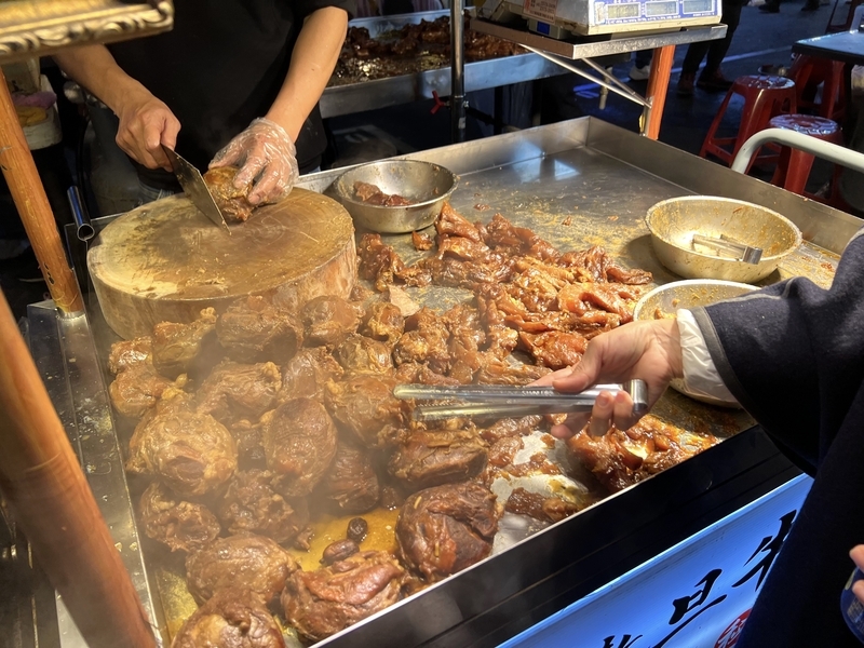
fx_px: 649
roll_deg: +2.8
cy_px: 324
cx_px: 432
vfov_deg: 53.1
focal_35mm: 26
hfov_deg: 67.3
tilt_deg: -35.8
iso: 64
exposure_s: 1/120
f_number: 1.5
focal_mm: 5.7
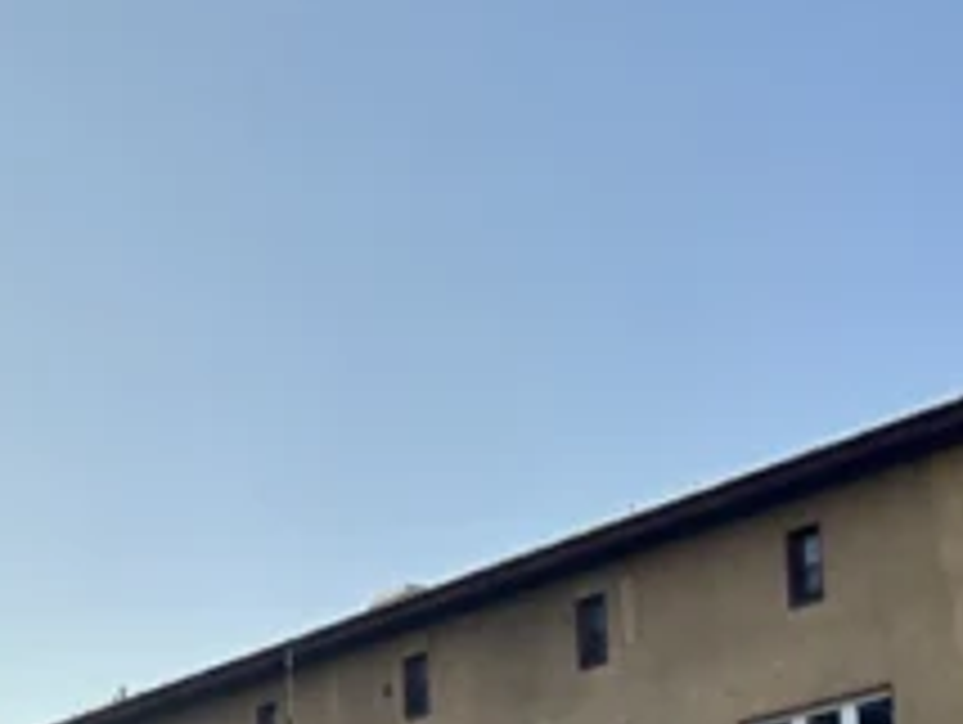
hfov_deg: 22.6
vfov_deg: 17.6
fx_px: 2172
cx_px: -256
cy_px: 971
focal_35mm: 78
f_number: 1.78
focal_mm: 6.86
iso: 80
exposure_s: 1/4762
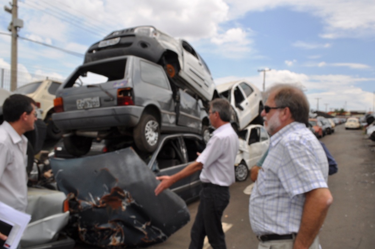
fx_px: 343
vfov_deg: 39.9
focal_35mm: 33
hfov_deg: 57.3
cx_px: 188
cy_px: 124
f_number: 13
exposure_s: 1/200
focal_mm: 22
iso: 200
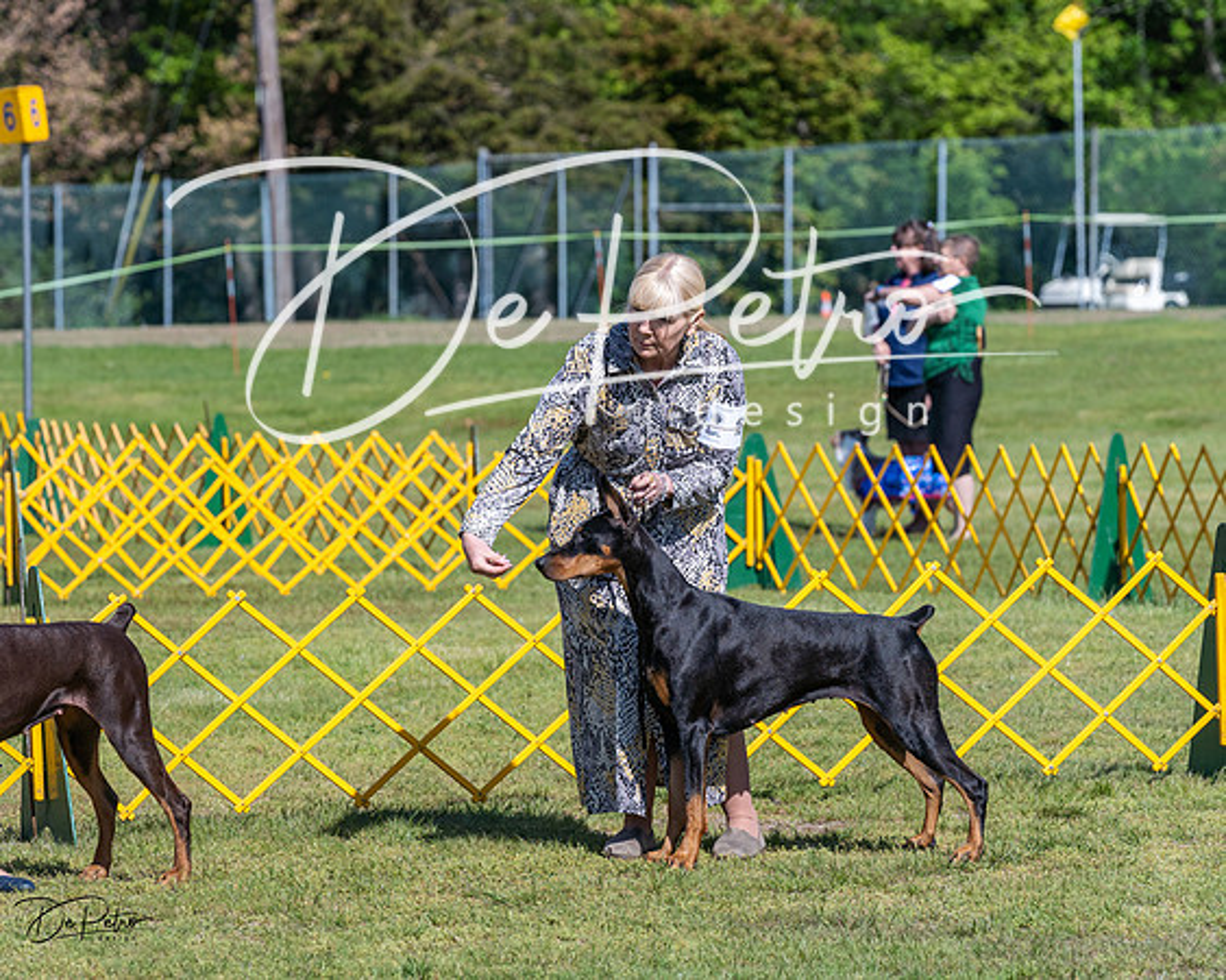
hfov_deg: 9.5
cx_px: 613
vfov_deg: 7.6
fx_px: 7394
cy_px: 490
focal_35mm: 204
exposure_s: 1/2000
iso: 400
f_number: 6.3
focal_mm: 181
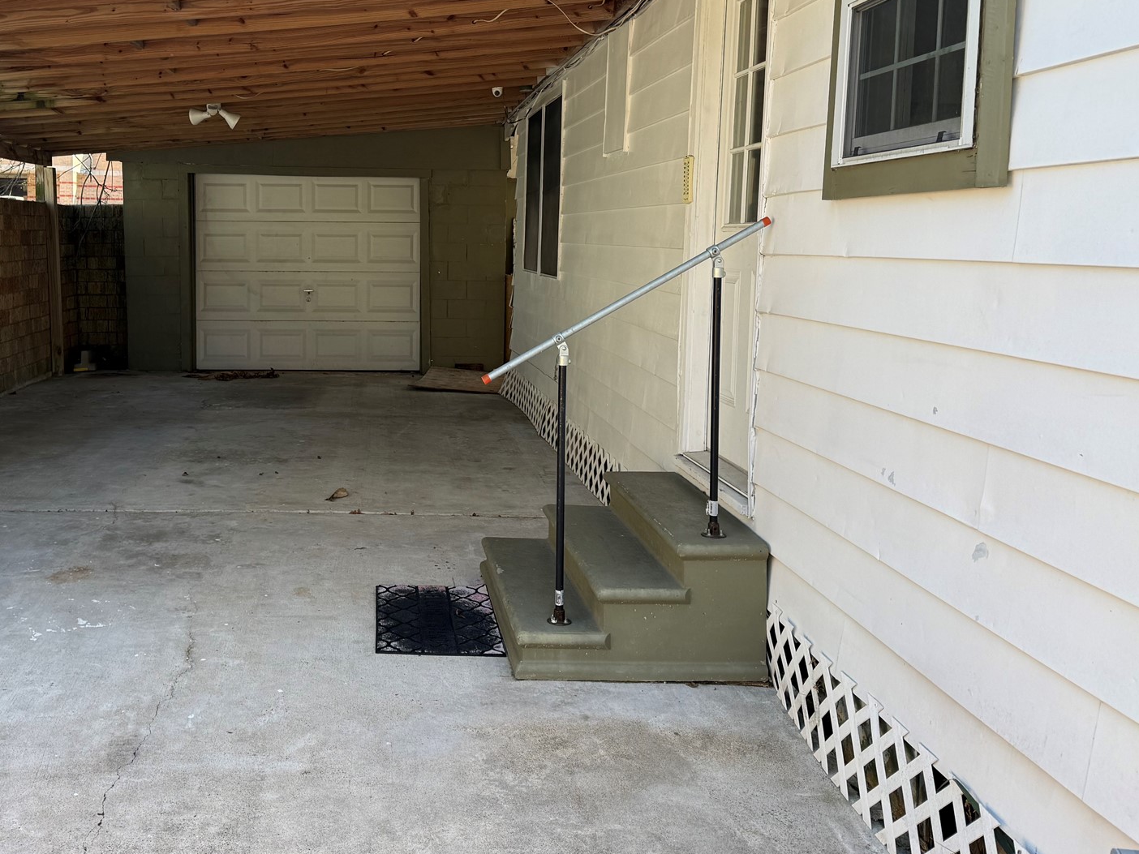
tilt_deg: -1.4
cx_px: 389
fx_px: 1152
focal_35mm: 35
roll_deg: +1.1
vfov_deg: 40.3
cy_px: 307
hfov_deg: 51.7
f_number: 1.78
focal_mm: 6.76
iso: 80
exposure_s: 1/627
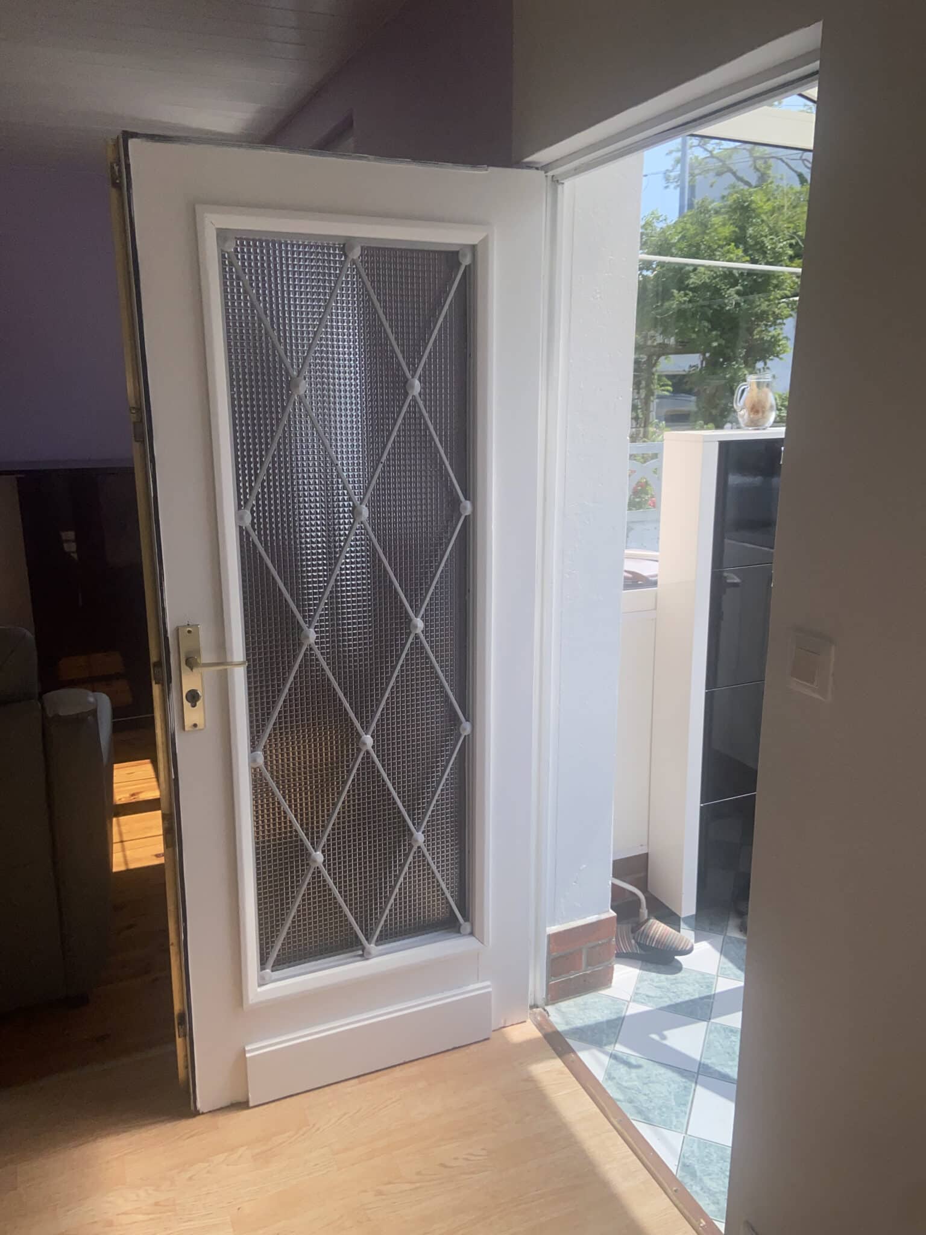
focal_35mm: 26
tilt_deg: -12.7
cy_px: 618
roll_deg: +0.1
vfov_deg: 67.3
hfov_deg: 53.1
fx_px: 927
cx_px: 463
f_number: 1.8
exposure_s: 1/3497
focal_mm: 4.25
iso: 32
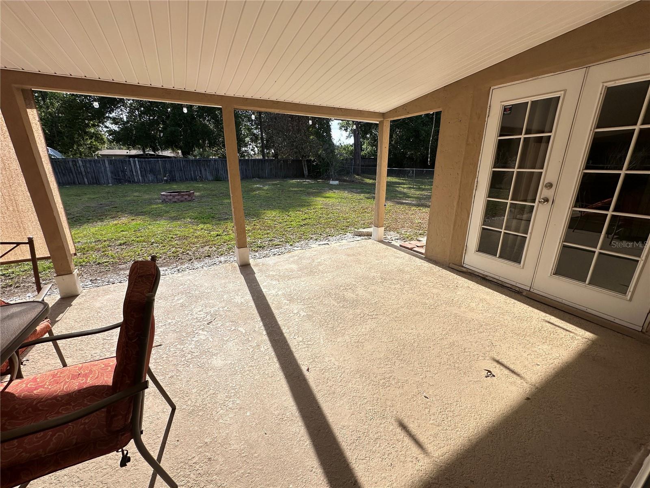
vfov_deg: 85.7
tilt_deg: -17.2
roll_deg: -0.2
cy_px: 244
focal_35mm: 14
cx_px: 325
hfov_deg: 102.1
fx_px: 263
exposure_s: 1/1125
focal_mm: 2.22
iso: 40
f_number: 2.2
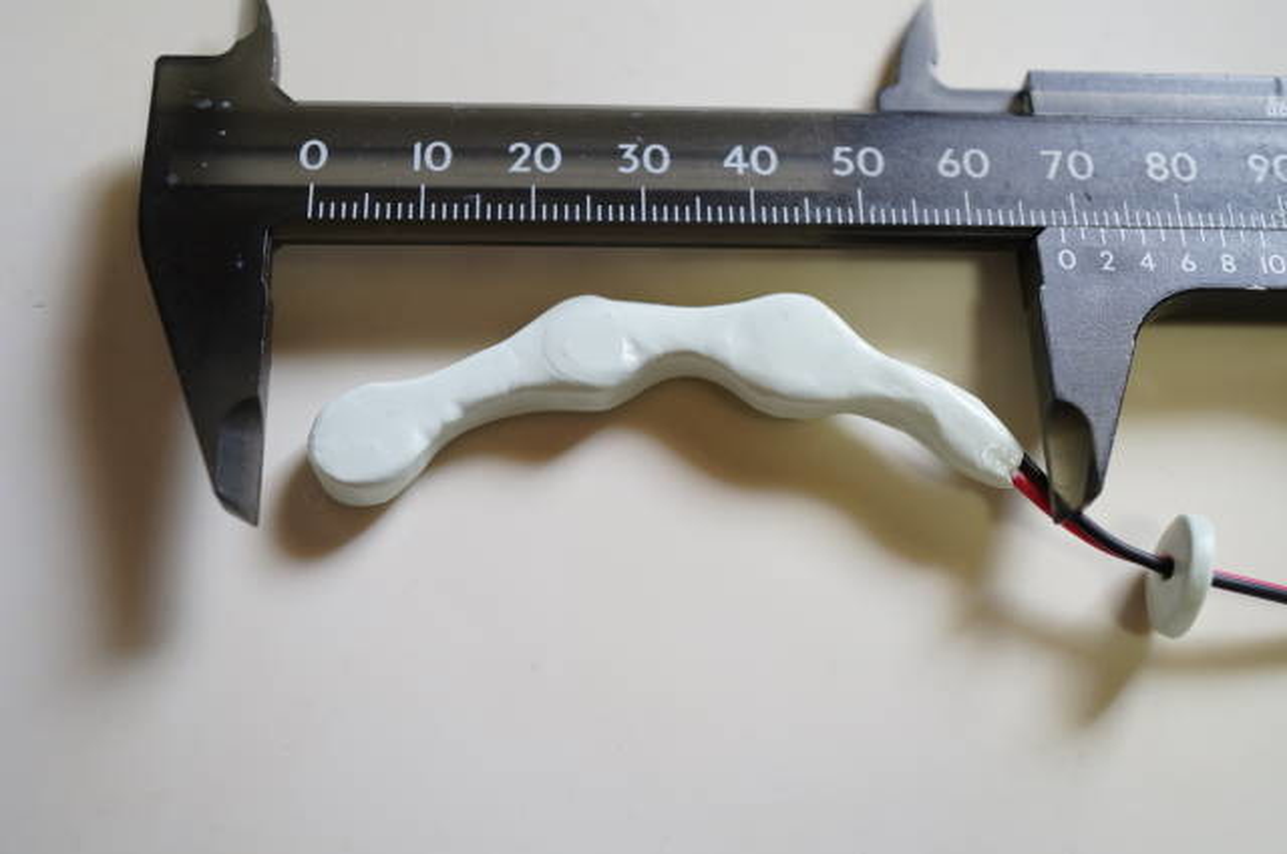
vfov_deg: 29.8
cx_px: 644
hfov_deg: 43.7
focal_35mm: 45
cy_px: 427
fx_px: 1607
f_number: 4
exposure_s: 1/60
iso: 500
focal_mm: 30
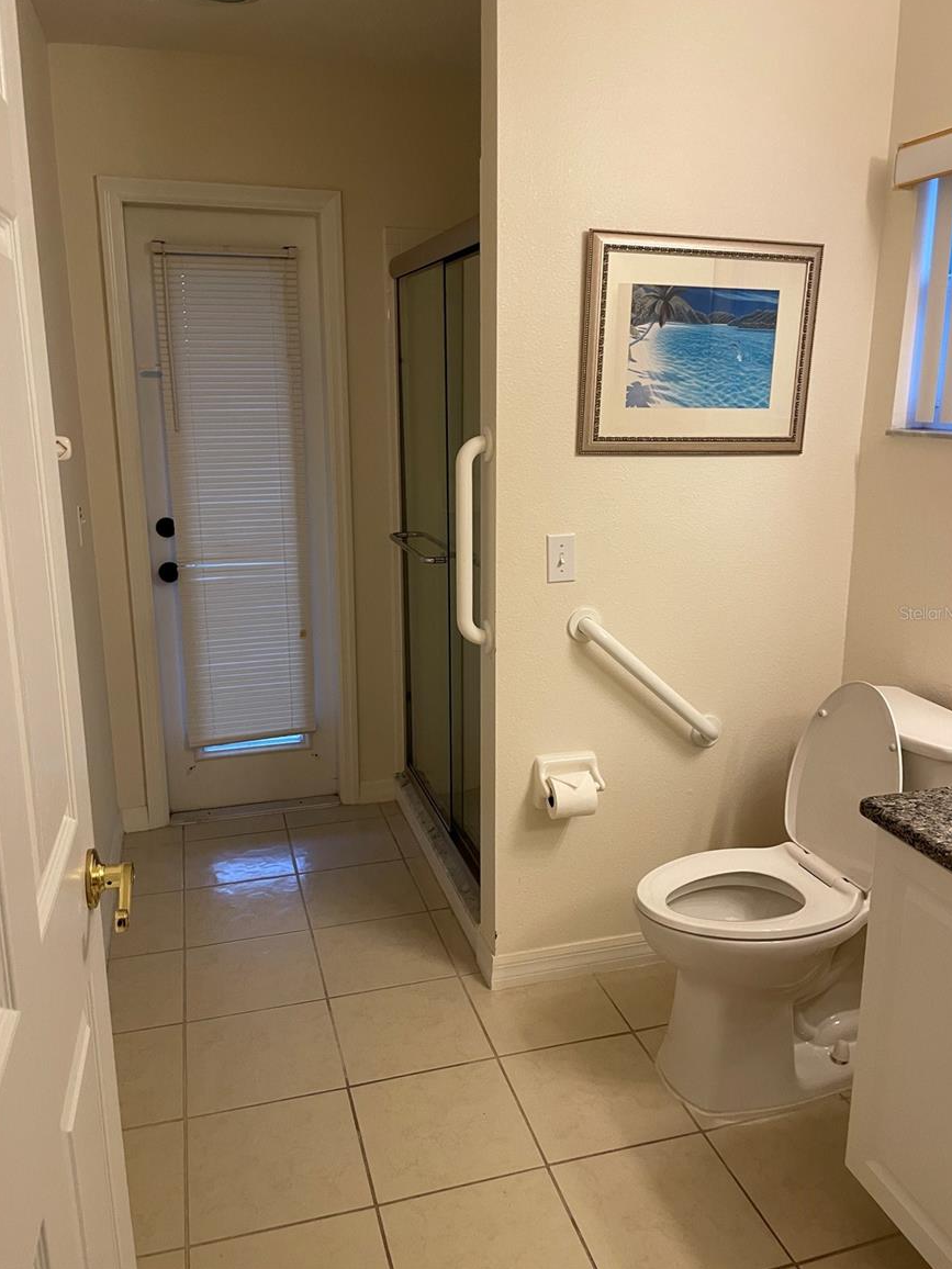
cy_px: 613
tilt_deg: -11.8
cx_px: 483
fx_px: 990
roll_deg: +1.1
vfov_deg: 65.3
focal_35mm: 27
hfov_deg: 51.4
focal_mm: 4.2
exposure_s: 1/60
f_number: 1.6
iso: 160
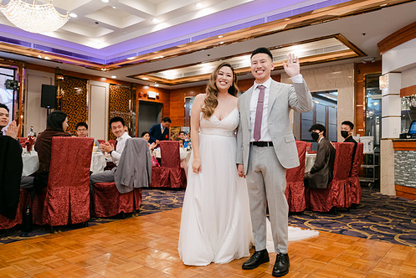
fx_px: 324
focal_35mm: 28
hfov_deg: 65.3
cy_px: 138
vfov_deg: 46.5
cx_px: 228
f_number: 2.8
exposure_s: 1/125
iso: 800
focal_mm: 16
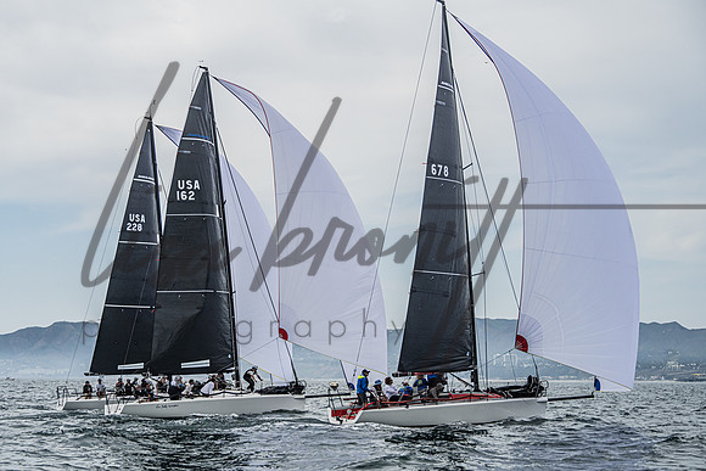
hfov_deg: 33.1
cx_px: 287
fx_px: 1186
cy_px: 282
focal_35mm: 60
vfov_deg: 22.4
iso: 400
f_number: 5.6
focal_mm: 50
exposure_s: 1/4000
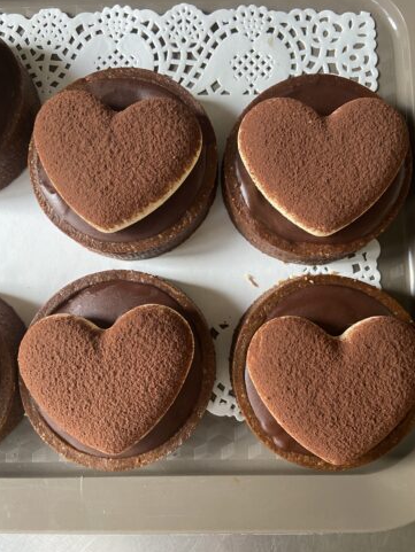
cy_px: 281
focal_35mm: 27
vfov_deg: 65.3
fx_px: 431
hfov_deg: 51.4
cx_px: 209
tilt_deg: -85.0
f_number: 1.8
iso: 250
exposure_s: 1/60
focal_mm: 4.25
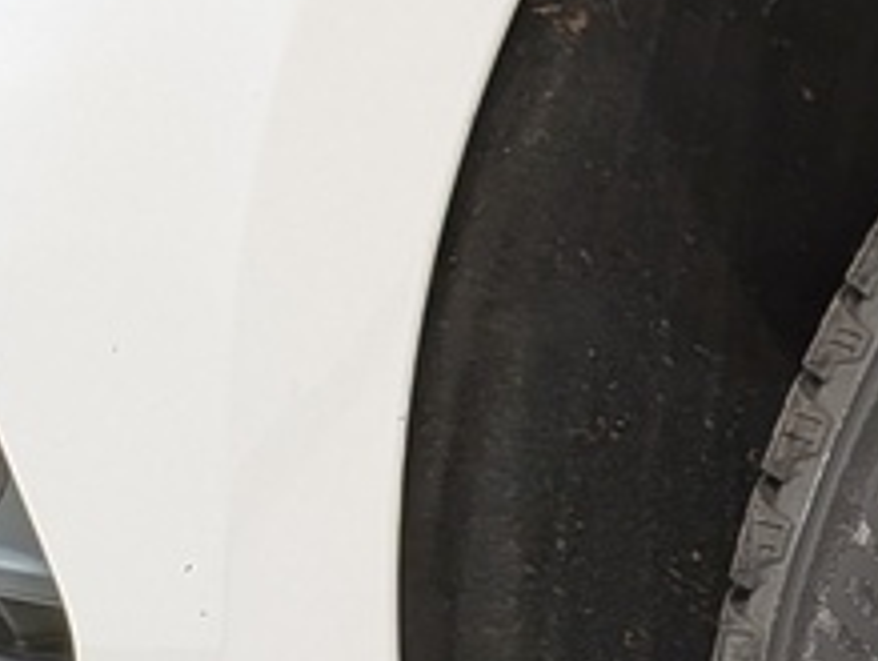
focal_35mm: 112
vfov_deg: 12.9
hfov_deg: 13.5
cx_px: 2029
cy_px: 833
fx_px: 2845
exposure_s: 1/30
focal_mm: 4.53
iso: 35
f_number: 1.7
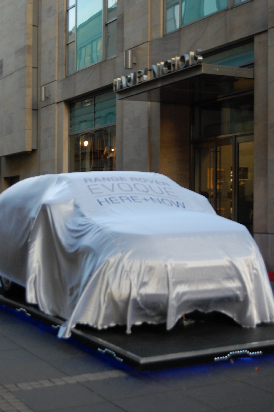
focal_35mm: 68
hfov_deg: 20.1
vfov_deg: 29.9
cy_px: 206
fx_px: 772
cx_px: 137
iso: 400
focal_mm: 45
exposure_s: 1/125
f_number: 5.6
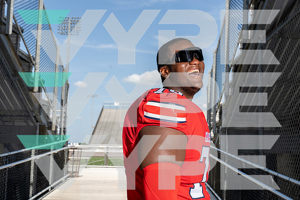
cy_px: 100
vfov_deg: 28.1
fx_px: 400
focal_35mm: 48
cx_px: 150
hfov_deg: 41.1
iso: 160
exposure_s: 1/250
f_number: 10
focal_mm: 48
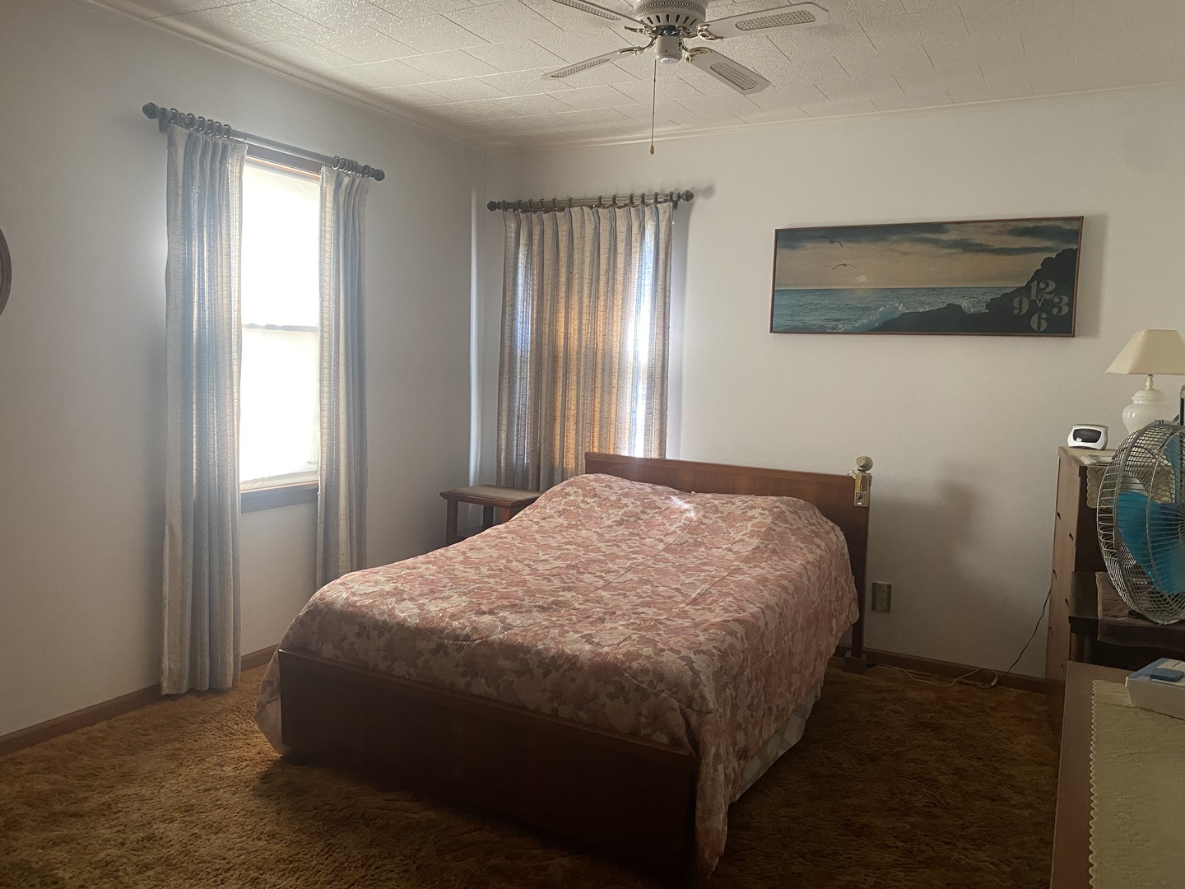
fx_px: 890
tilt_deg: -5.8
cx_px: 592
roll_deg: -1.7
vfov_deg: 53.1
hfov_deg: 67.3
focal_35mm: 26
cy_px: 444
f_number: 1.8
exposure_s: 1/60
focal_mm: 4.25
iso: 320
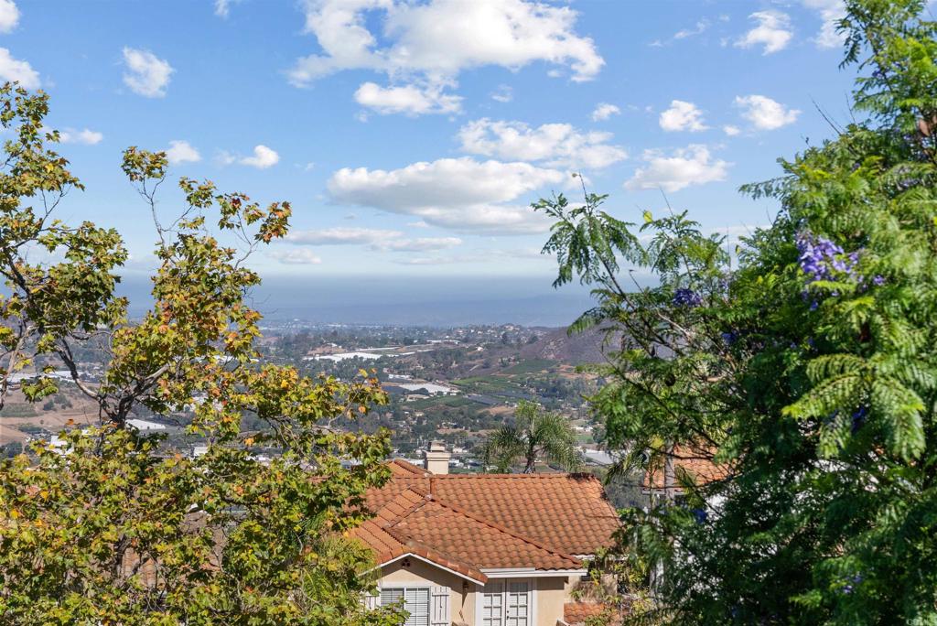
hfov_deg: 28.8
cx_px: 468
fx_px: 1823
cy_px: 313
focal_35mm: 70
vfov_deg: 19.5
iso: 500
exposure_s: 1/1000
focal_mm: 70
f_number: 10
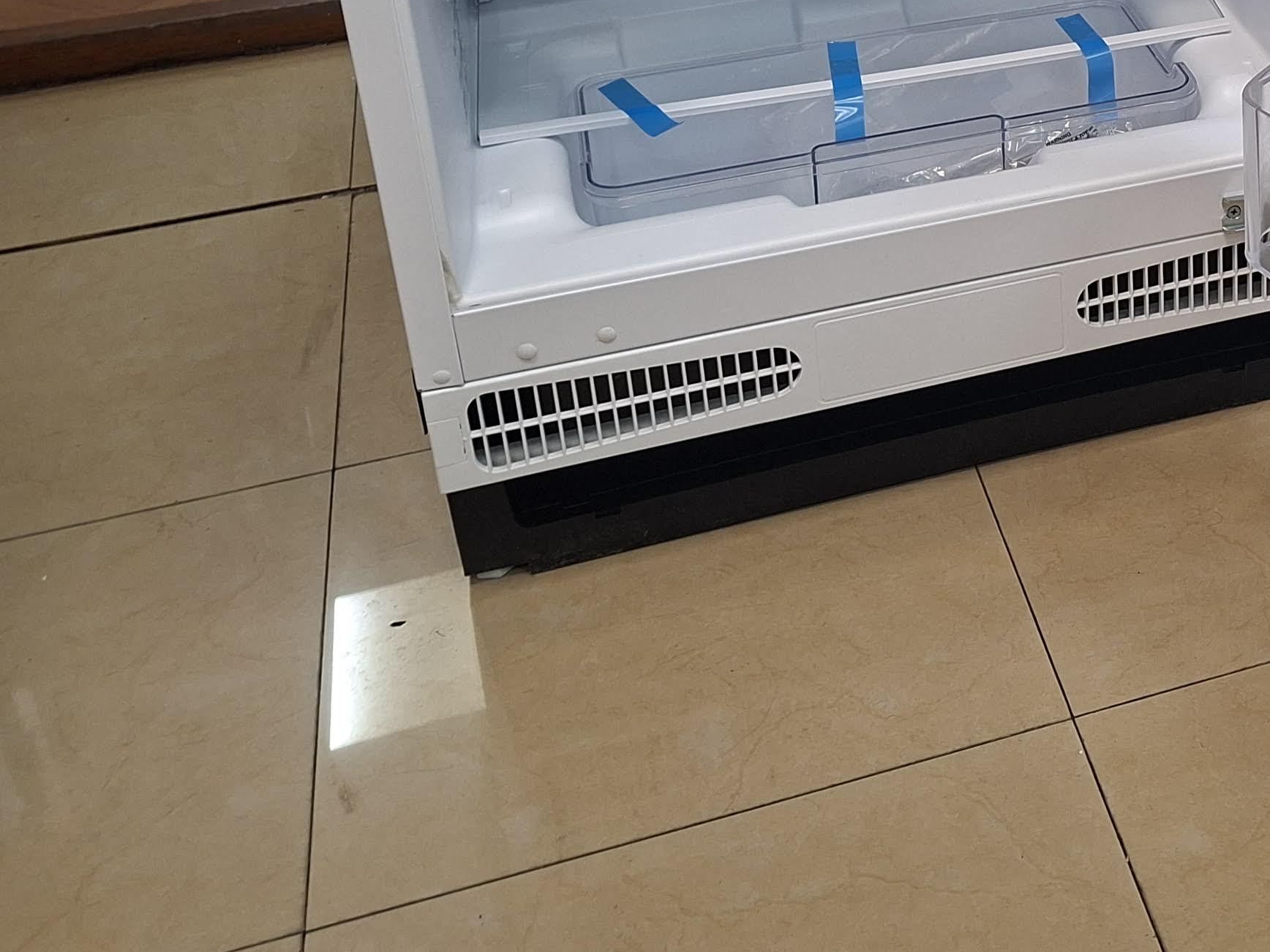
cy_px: -59
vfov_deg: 25.7
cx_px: 1264
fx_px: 1944
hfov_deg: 33.2
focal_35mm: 53
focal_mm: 5.54
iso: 160
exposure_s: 1/50
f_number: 1.8
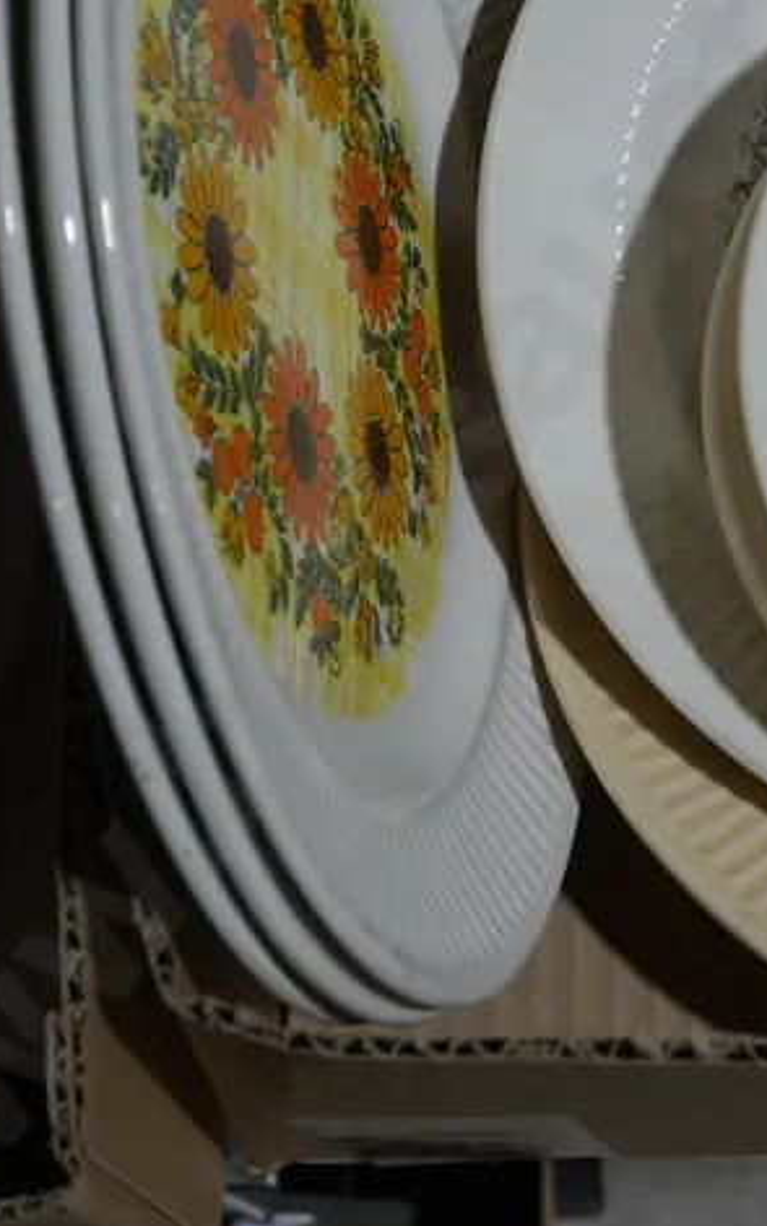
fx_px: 3077
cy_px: 226
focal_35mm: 92
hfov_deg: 14.1
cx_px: 629
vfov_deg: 22.2
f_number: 5
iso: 200
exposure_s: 1/125
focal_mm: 20
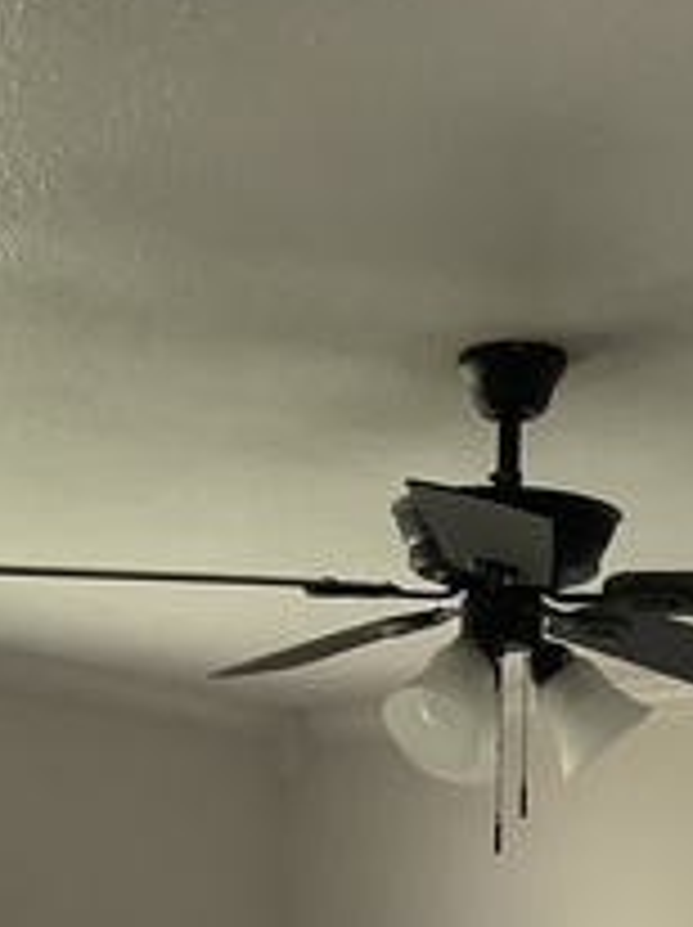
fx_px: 2514
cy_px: 1438
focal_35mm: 94
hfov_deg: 15.7
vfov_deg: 18.3
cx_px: 396
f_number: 1.8
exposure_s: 1/50
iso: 50
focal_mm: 3
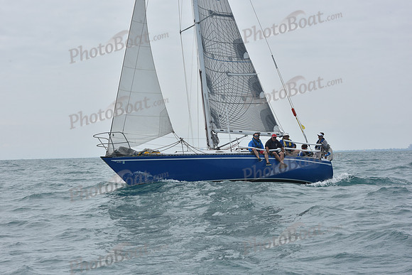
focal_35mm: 90
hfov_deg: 22.6
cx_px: 206
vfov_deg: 15.2
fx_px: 1030
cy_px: 138
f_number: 11
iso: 250
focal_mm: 90
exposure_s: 1/800
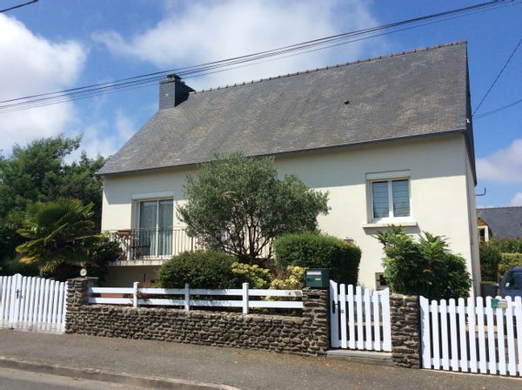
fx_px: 497
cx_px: 261
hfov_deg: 55.4
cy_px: 195
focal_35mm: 33
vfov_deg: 42.8
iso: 32
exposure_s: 1/2203
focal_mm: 3.3
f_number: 2.4
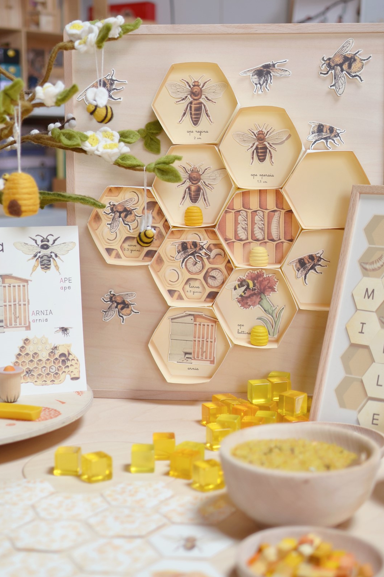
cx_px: 190
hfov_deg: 25.3
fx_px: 856
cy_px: 286
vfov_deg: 37.2
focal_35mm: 54
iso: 100
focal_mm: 35
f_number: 4
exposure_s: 1/100
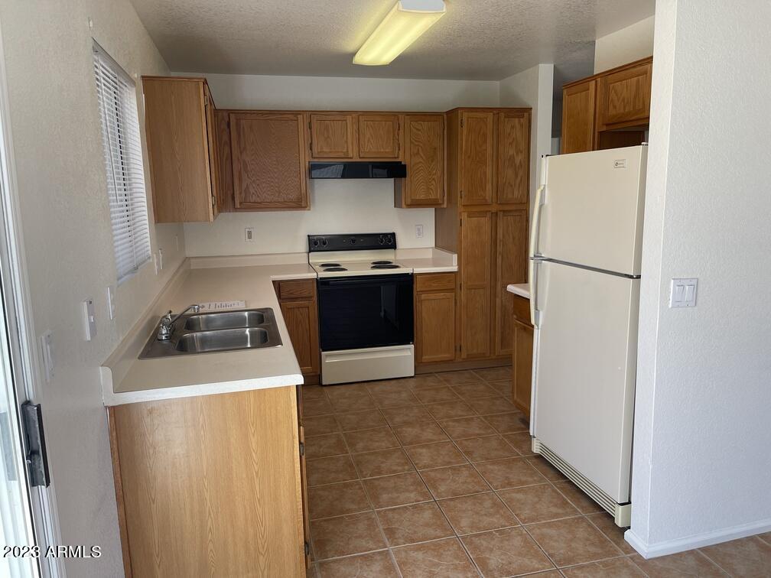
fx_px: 579
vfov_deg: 53.1
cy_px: 289
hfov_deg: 67.3
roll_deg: +1.4
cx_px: 386
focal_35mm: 26
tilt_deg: -10.5
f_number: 1.6
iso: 50
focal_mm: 5.1
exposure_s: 1/121
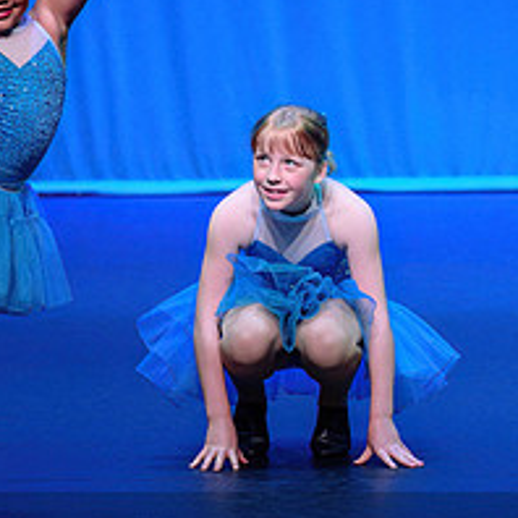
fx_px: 7229
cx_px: 365
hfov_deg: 4.1
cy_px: 150
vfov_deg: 4.1
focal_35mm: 427
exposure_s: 1/400
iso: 1600
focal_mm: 145
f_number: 2.8
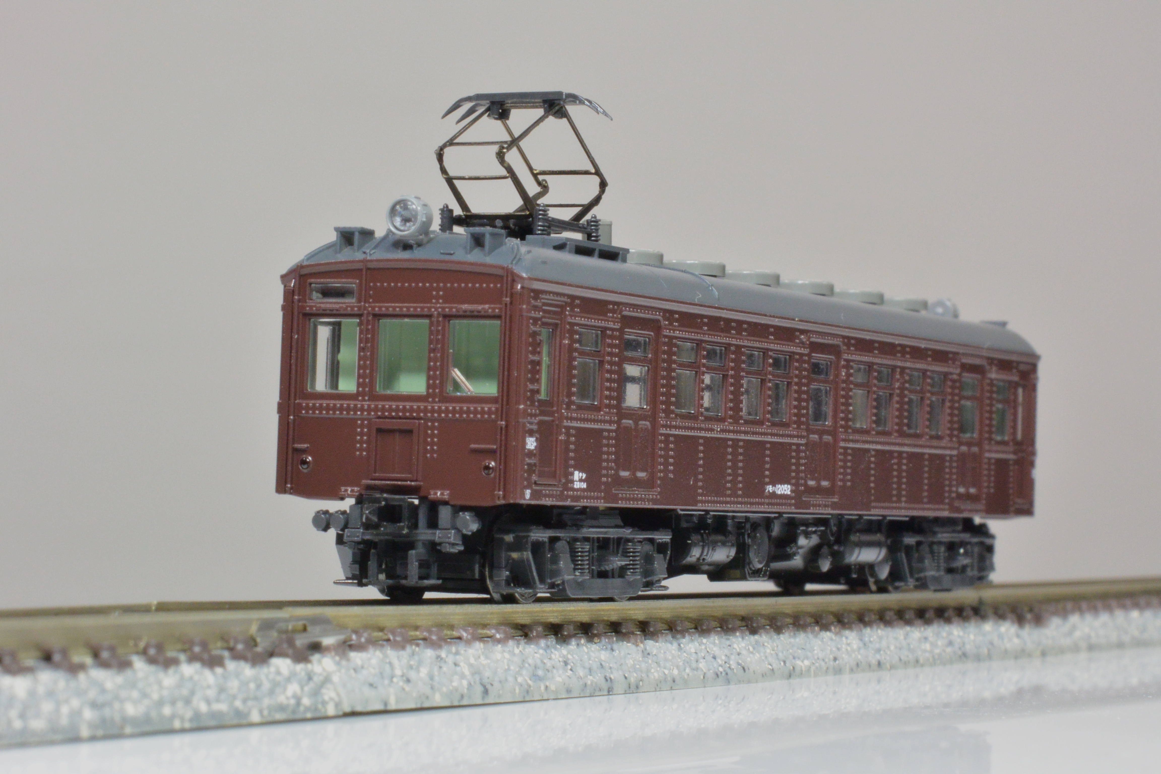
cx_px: 580
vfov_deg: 12.7
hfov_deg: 18.9
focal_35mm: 108
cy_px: 387
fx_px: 3483
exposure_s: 1/2.5
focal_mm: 40
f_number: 20
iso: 800
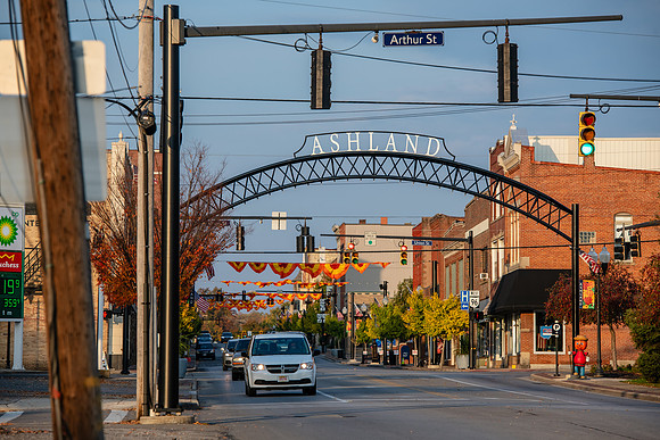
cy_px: 220
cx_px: 330
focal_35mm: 160
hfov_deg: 12.8
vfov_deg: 8.6
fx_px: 2934
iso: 200
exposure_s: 1/500
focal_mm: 160
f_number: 6.3
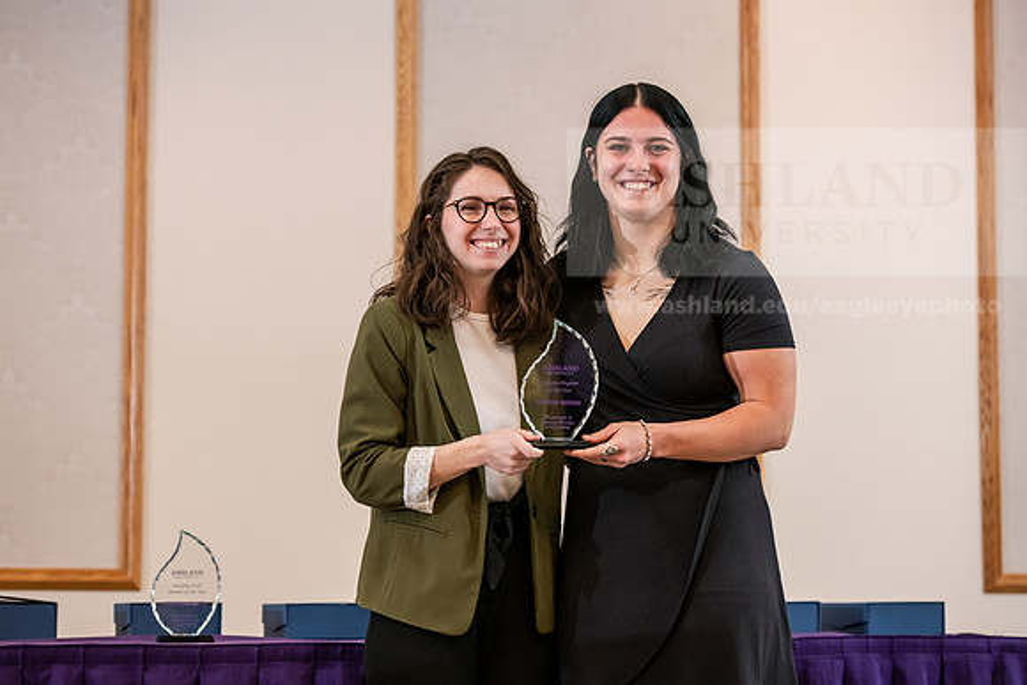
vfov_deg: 14.9
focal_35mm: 92
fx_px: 2625
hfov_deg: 22.1
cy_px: 342
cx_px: 514
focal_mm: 92
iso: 1600
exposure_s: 1/200
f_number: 4
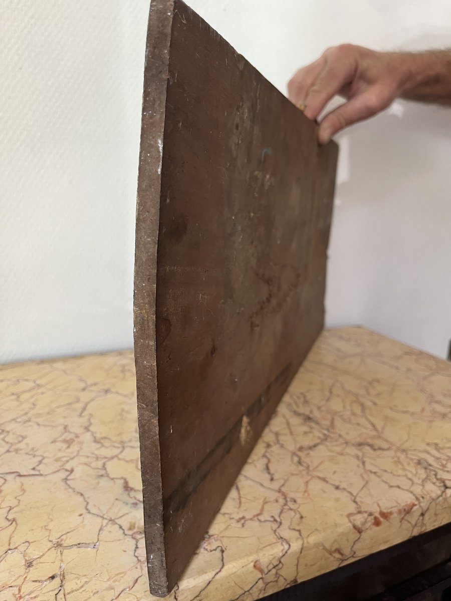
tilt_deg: -15.1
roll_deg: -2.4
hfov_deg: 53.1
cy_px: 300
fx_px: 452
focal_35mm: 26
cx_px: 226
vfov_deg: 67.3
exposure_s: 1/85
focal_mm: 5.1
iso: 125
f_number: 1.6
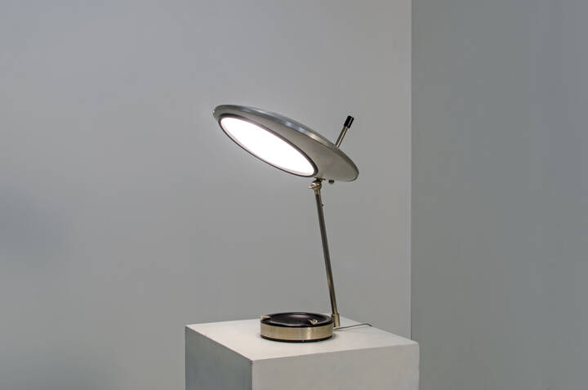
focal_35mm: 52
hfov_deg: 37.9
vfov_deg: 25.6
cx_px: 294
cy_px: 195
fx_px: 856
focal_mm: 35
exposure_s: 1/2
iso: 100
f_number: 8
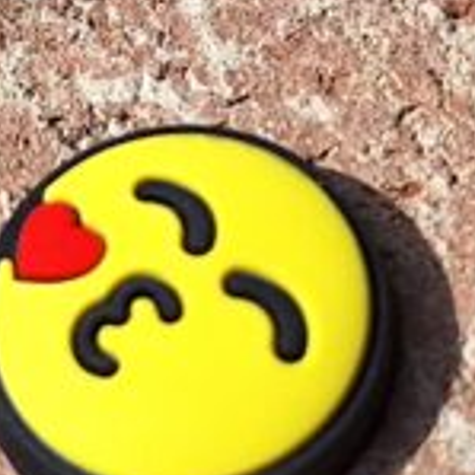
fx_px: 2173
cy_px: 10
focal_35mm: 140
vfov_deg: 12.3
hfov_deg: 12.5
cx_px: 188
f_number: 1.8
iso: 40
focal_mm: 5.54
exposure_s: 1/2494
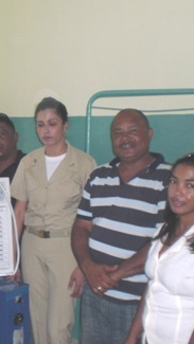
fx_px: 521
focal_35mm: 57
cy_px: 167
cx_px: 1
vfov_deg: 36.6
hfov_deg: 20.4
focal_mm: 6.3
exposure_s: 1/60
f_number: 3.1
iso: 200
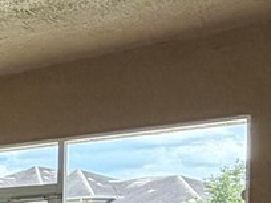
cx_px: -426
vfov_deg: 12.9
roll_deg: -0.4
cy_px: 275
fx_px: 861
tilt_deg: +0.5
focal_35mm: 110
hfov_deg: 12.7
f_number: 2.2
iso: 50
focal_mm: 2.22
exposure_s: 1/141
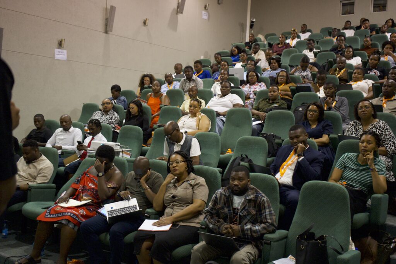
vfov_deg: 35.1
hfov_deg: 50.7
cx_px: 198
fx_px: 418
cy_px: 132
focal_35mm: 38
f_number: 4
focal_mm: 38
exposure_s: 1/160
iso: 8000
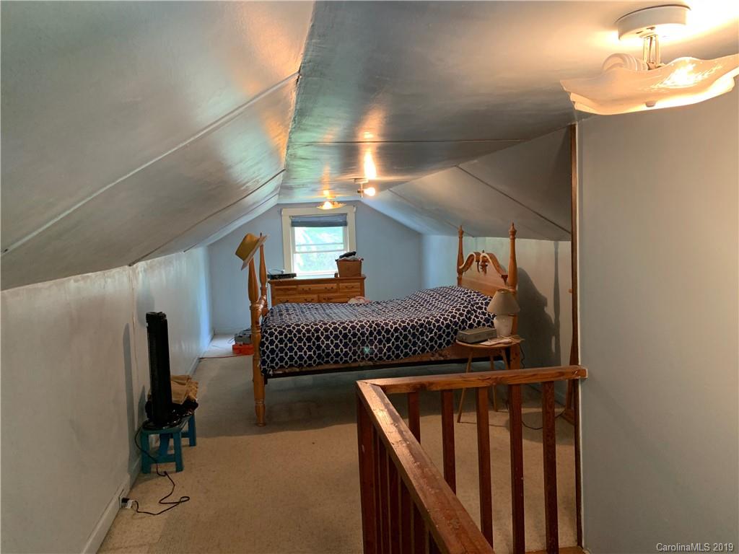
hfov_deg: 67.3
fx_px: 555
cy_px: 277
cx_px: 370
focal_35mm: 26
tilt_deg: -4.1
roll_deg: +1.9
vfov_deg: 53.1
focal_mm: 4.25
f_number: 1.8
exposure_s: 1/60
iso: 320
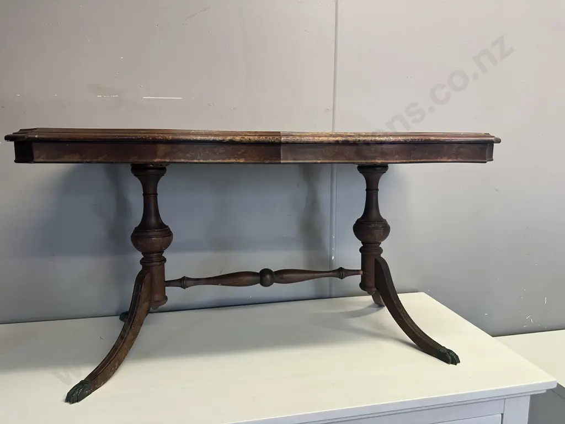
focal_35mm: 24
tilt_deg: -8.3
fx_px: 392
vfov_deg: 56.8
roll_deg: +0.2
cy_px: 212
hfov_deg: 71.6
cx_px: 282
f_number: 1.78
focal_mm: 6.86
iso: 125
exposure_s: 1/100
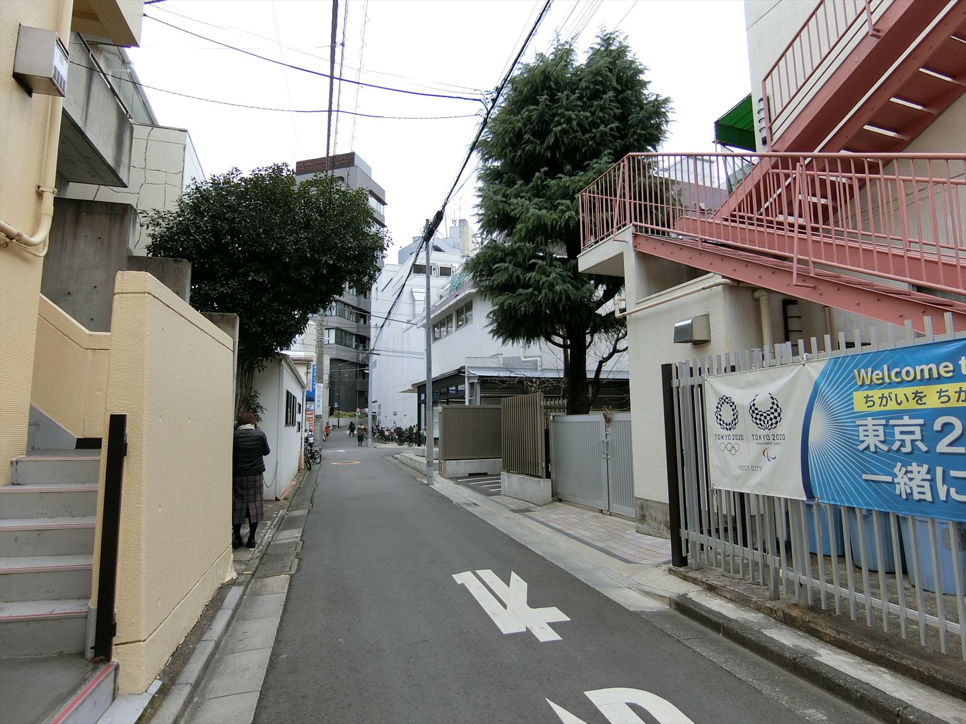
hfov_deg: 84.7
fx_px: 530
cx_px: 483
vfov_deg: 68.7
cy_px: 362
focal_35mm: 19
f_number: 2.7
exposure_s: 1/400
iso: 80
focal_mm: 4.06
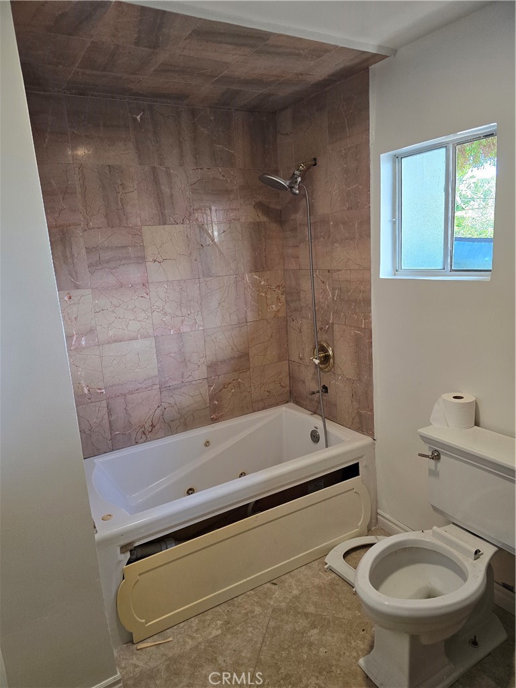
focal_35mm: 23
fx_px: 457
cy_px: 344
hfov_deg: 58.9
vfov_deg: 73.9
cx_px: 258
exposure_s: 1/180
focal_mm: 6.3
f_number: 1.7
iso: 200
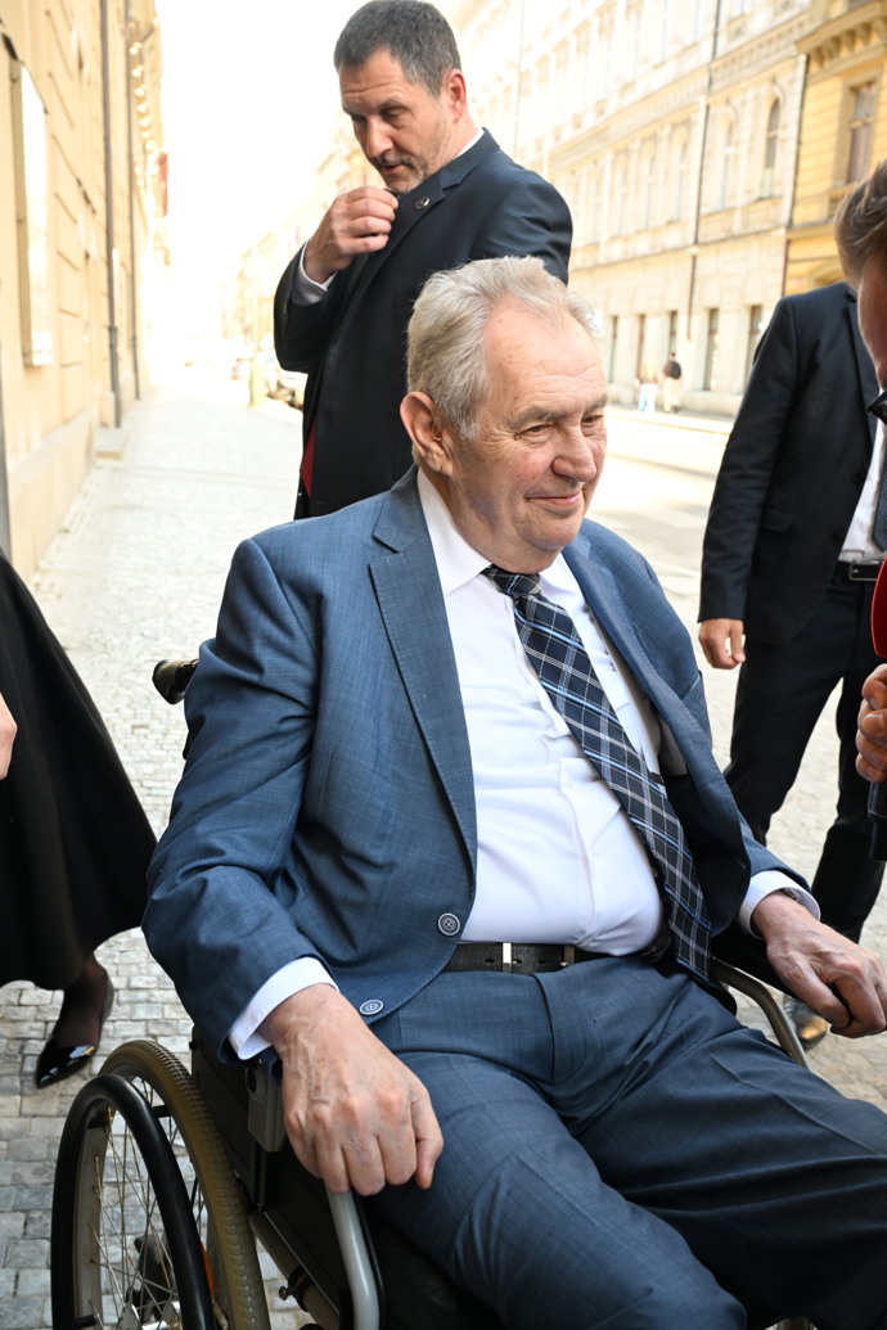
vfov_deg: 55.8
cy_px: 665
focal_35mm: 34
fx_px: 1256
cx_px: 444
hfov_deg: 38.9
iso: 1250
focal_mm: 34
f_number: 6.3
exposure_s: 1/200
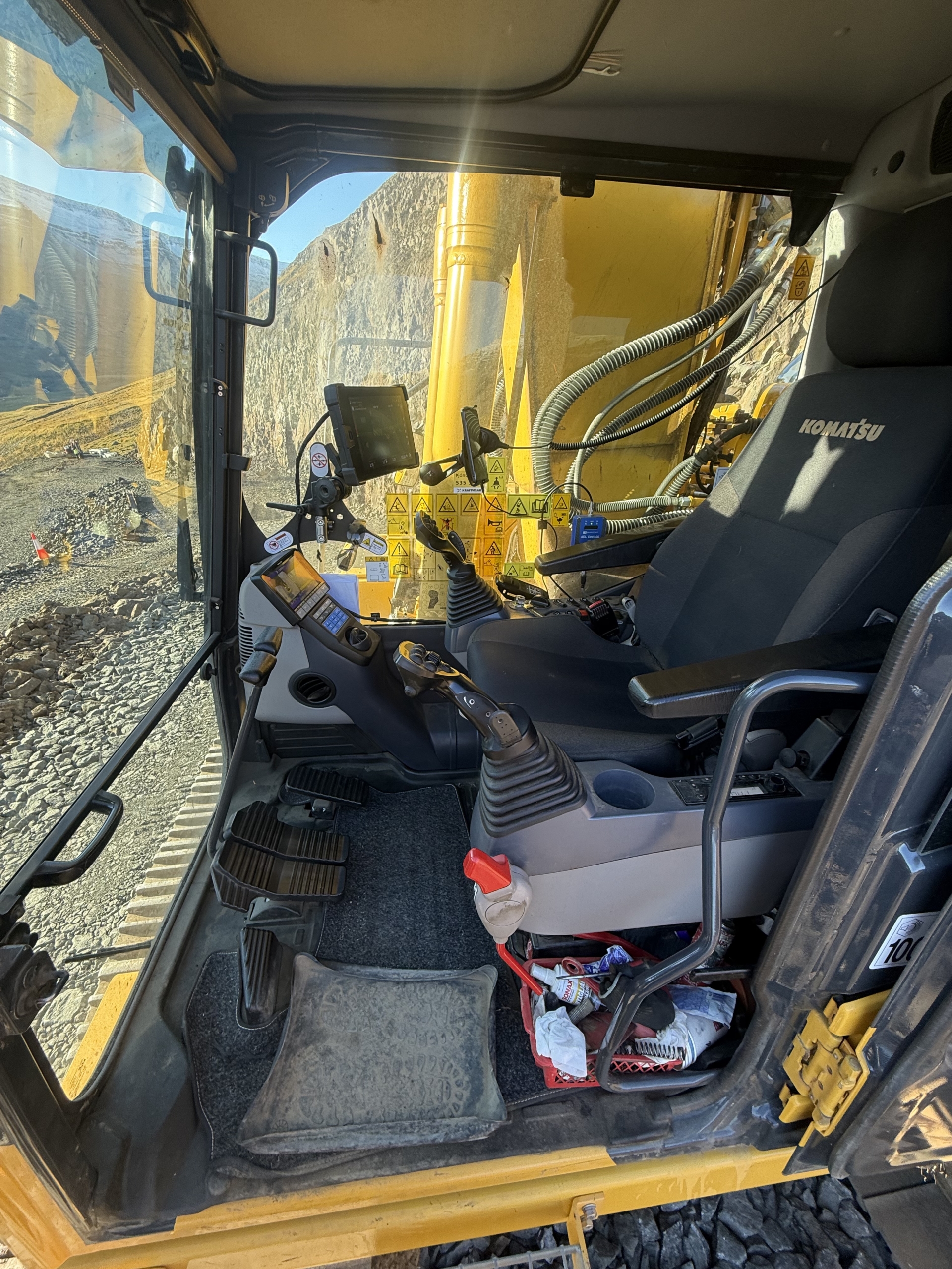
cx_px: 476
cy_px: 634
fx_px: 513
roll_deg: -3.2
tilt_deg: -26.1
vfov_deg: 102.1
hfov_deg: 85.7
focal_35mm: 14
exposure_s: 1/142
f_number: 2.2
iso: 64
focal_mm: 2.22
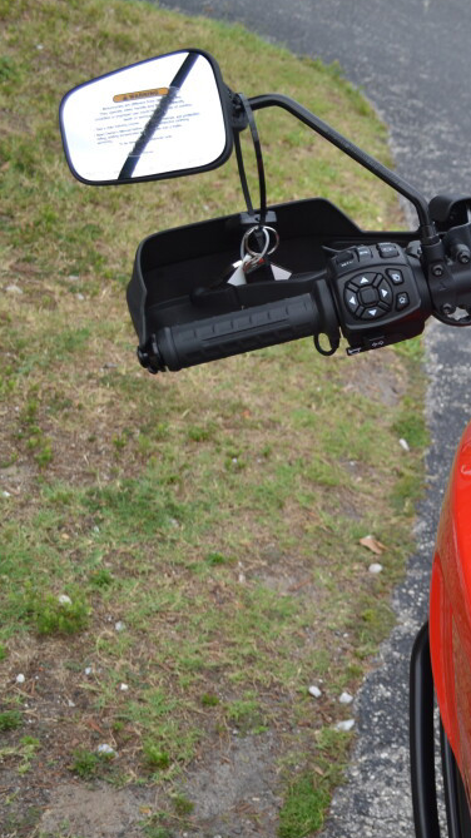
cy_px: 492
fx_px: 1377
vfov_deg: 33.8
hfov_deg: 17.3
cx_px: 730
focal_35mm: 62
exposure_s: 1/125
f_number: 5.6
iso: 125
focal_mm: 22
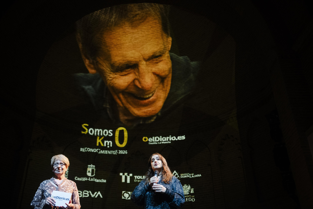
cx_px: 156
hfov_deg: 50.7
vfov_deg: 35.0
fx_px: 330
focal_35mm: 38
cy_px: 104
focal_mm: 38
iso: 3200
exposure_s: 1/160
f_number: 2.8
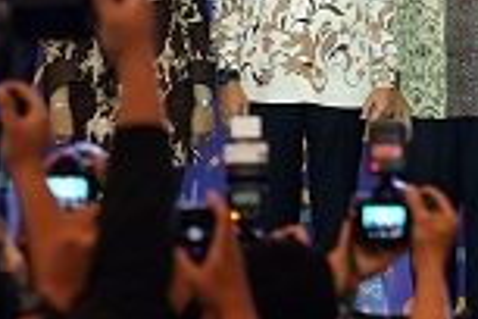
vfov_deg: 2.7
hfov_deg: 4.1
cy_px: -466
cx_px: 662
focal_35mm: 505
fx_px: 6701
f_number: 2.8
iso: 640
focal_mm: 85.8
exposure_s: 1/100
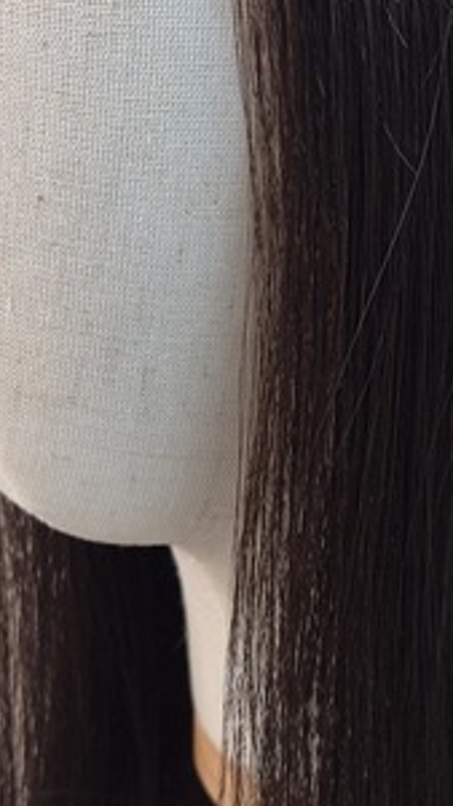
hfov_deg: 12.0
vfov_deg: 21.4
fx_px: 2138
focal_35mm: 100
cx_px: 397
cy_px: 348
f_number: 1.8
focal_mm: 5.4
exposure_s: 1/180
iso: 40
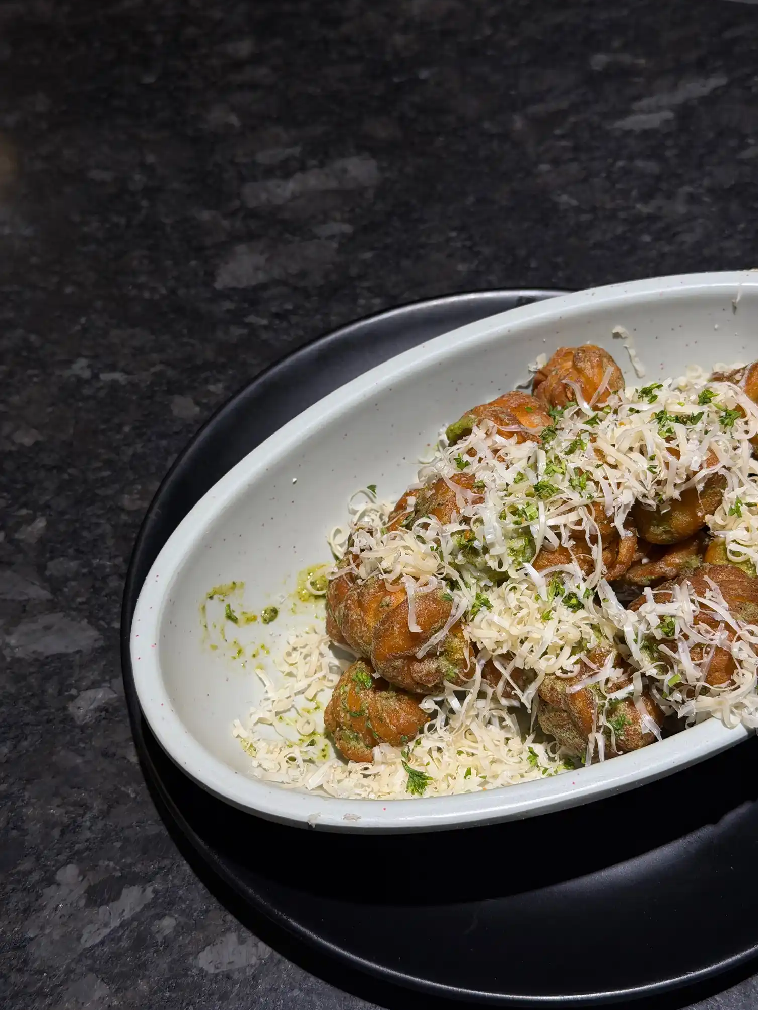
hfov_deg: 29.7
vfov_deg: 38.9
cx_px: 386
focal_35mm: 49
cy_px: 501
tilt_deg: -55.4
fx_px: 1430
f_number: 1.78
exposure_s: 1/179
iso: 50
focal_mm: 6.76
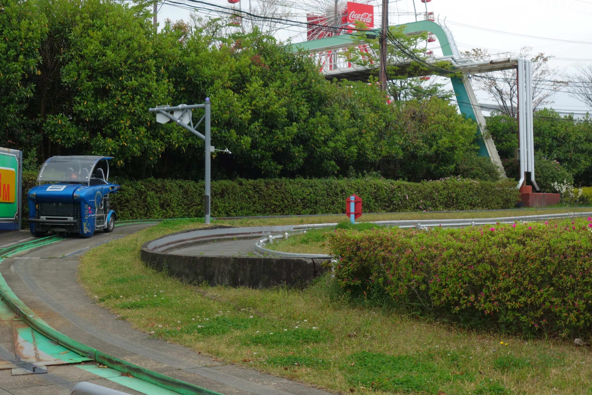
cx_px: 297
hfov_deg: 35.1
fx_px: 937
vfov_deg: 23.7
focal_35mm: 57
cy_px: 138
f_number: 5.6
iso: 125
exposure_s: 1/250
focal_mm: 15.1
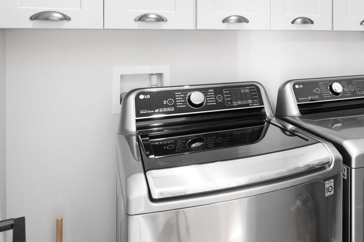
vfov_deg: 37.0
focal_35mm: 34
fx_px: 343
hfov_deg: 53.3
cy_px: 36
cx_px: 275
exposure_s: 1/60
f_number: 8
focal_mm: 18.5
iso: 400
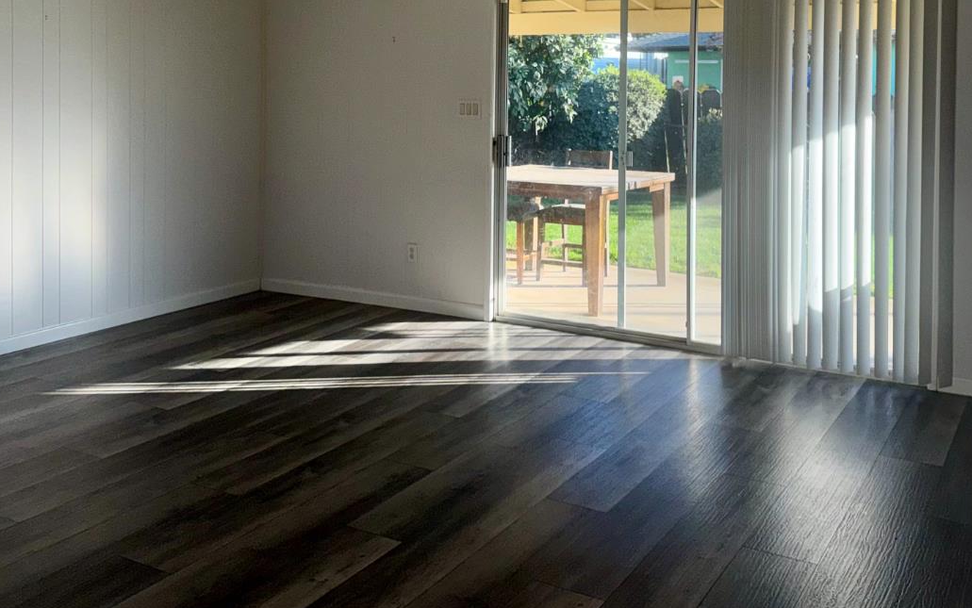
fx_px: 980
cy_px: 107
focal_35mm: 37
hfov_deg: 52.7
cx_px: 526
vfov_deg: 33.3
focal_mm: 6.76
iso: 50
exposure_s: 1/876
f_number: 1.78
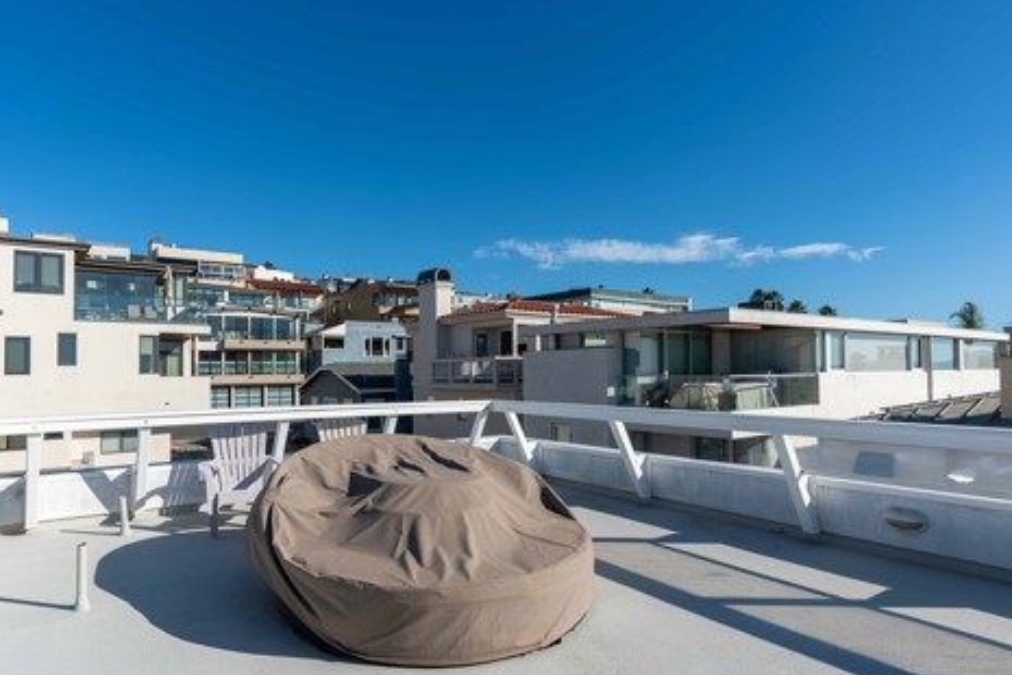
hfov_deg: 78.5
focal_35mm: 22
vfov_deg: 57.2
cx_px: 470
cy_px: 357
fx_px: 618
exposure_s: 1/640
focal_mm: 16
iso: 100
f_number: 11
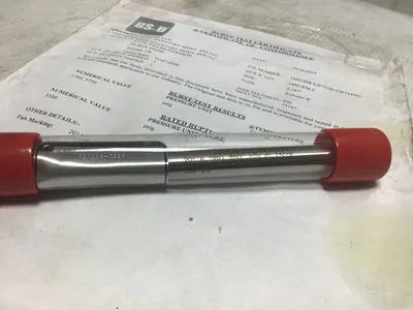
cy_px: 155
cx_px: 206
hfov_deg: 58.4
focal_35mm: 31
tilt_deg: -42.0
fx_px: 370
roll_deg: -9.9
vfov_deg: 45.4
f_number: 2.4
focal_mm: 3.3
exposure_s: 1/218
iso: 25
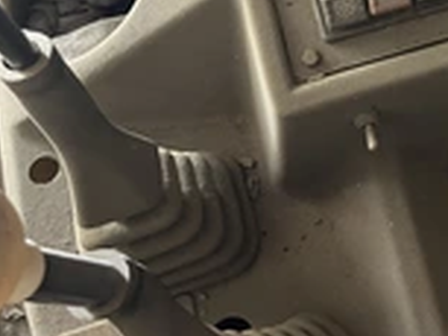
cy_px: -56
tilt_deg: -63.6
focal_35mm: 68
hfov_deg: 26.1
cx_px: 509
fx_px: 881
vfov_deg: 20.4
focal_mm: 5.1
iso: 640
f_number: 1.6
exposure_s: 1/30
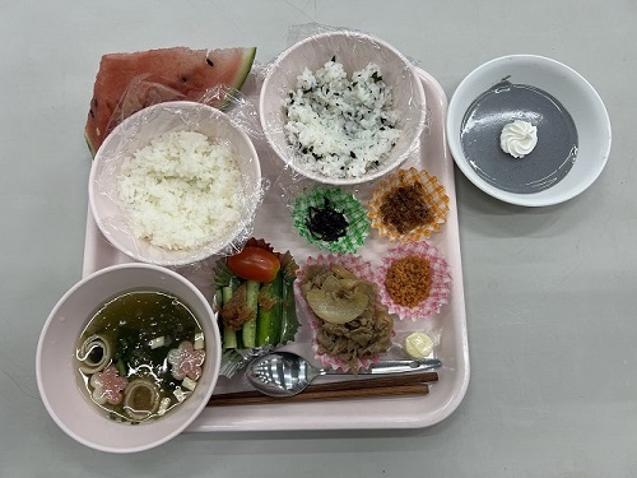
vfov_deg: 53.1
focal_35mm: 26
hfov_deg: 67.3
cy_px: 239
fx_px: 478
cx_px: 318
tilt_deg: -78.3
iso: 32
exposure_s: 1/113
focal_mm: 5.7
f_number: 1.5
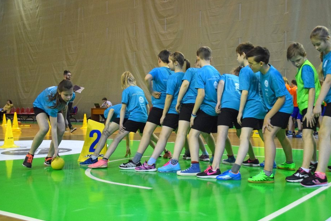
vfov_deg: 32.2
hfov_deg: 46.8
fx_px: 382
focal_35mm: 42
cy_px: 115
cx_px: 179
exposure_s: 1/320
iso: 3200
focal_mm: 25
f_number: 4
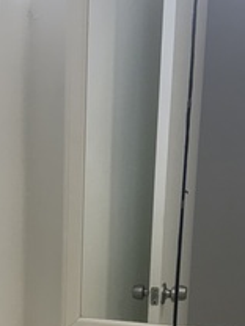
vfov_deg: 23.8
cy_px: 357
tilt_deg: -13.1
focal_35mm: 77
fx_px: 727
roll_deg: -0.6
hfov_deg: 19.1
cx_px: 115
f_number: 1.78
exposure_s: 1/231
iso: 125
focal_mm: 6.76
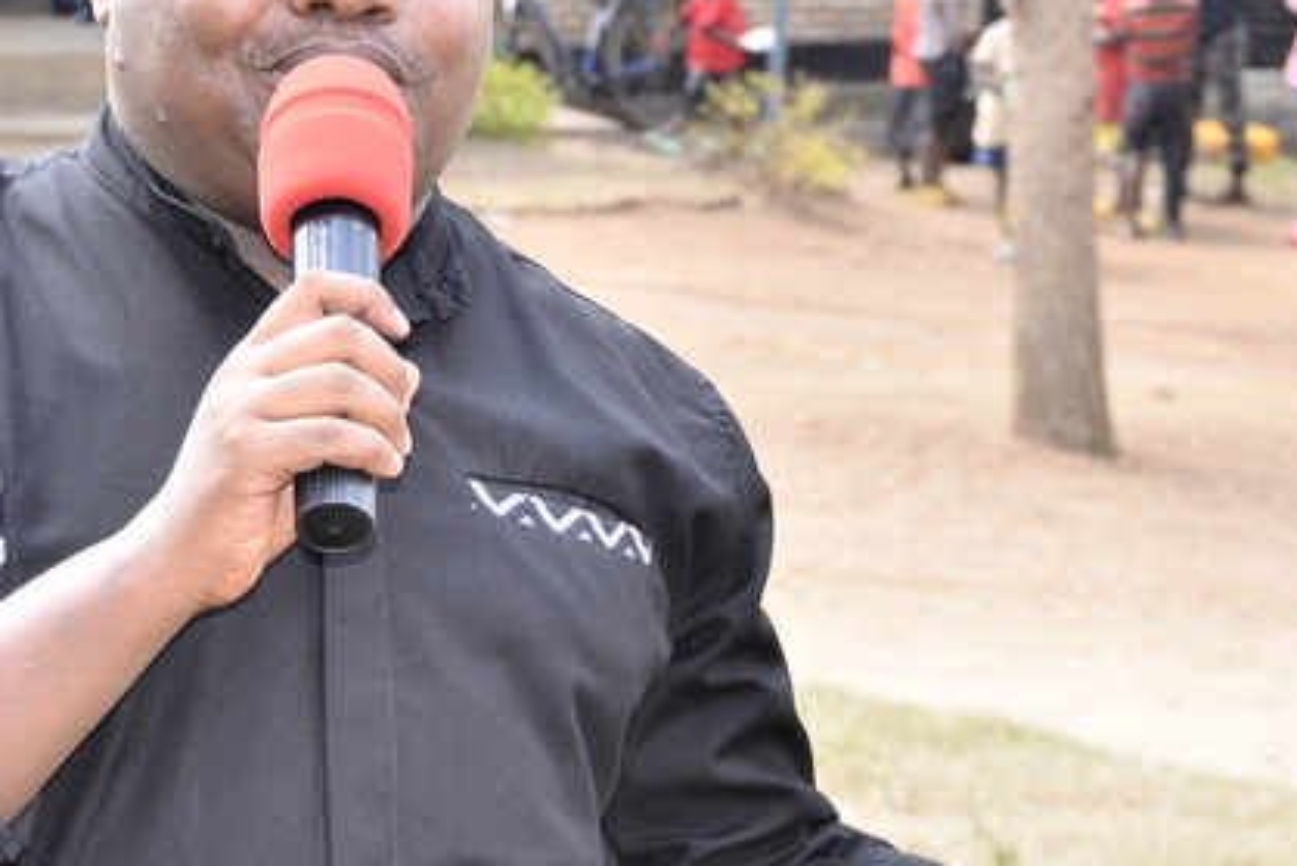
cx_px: 410
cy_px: 405
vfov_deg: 8.0
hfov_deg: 11.9
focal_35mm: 172
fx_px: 6199
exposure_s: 1/160
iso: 400
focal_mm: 48
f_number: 5.6
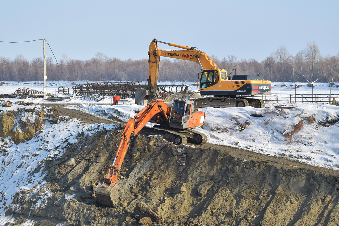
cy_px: 113
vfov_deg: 16.6
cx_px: 170
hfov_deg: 24.6
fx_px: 777
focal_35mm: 82
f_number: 5.6
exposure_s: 1/320
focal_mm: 55
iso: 100
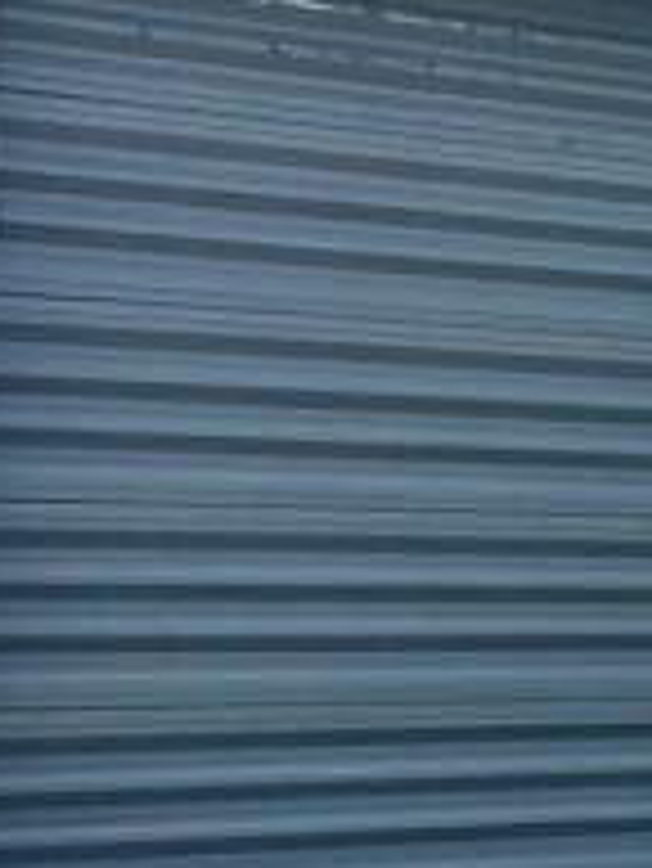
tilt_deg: +6.6
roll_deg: +1.6
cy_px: 382
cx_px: 683
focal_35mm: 97
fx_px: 2433
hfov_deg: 14.9
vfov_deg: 20.2
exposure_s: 1/3165
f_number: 1.5
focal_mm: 5.7
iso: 50
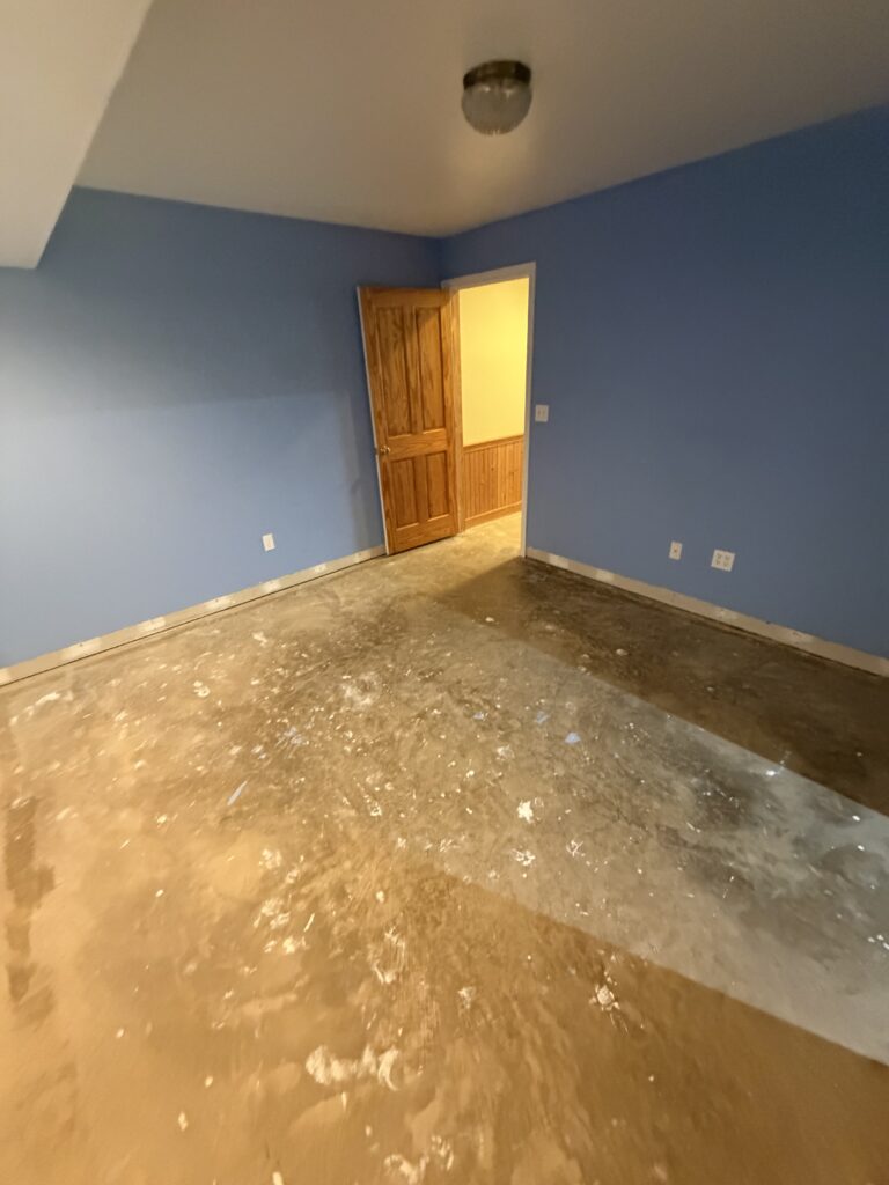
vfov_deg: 102.1
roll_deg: +3.1
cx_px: 444
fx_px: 479
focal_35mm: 14
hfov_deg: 85.7
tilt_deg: -23.6
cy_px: 592
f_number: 2.2
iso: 800
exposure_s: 1/60
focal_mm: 2.22
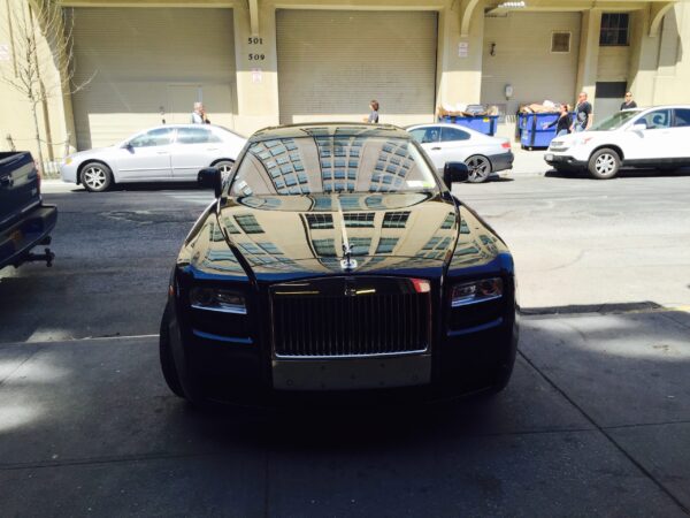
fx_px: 578
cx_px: 345
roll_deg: +3.1
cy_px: 259
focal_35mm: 29
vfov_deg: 48.2
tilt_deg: -14.0
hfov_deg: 61.7
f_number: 2.2
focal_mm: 4.15
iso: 32
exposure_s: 1/791
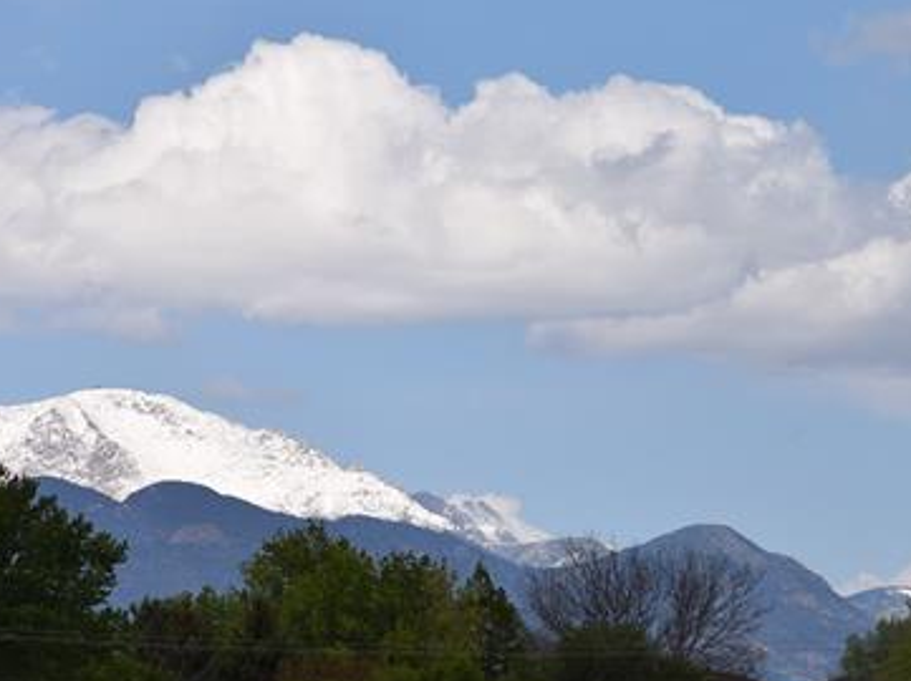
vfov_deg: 5.0
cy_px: 362
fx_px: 7808
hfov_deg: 6.7
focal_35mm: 297
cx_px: 162
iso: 200
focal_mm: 116
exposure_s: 1/1000
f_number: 8
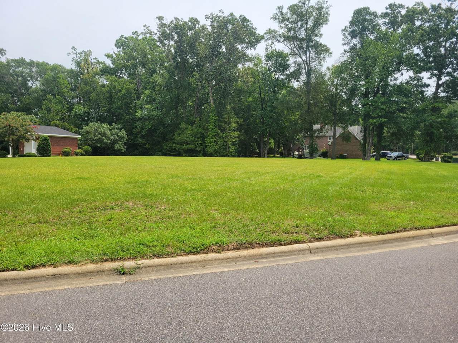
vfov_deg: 53.1
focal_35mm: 26
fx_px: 344
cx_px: 229
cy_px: 172
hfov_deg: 67.3
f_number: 1.8
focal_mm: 5.4
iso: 40
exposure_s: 1/2210
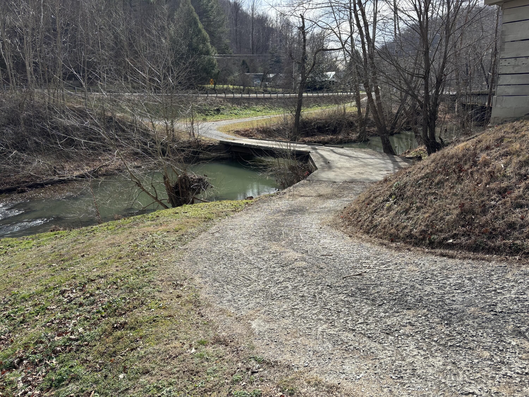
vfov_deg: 53.1
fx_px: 397
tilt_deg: -14.3
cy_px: 198
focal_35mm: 26
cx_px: 264
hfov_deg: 67.3
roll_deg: +1.9
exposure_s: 1/1783
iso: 50
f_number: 1.6
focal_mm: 5.96
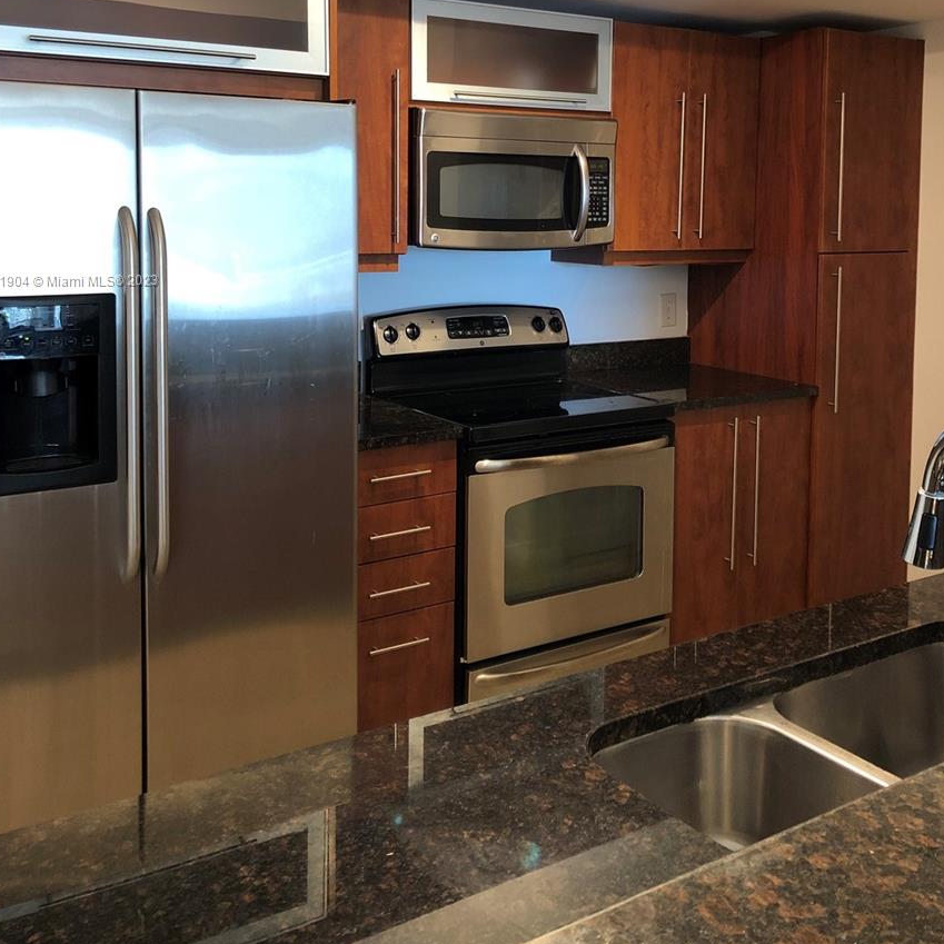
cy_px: 281
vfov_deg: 46.1
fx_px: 1080
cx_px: 455
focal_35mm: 35
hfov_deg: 47.2
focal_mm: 3.99
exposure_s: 1/24
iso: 40
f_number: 1.8
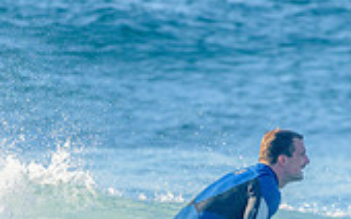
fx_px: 16643
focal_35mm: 1741
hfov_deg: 1.2
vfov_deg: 0.8
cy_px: 317
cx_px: 202
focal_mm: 500
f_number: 5.6
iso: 500
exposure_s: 1/2000
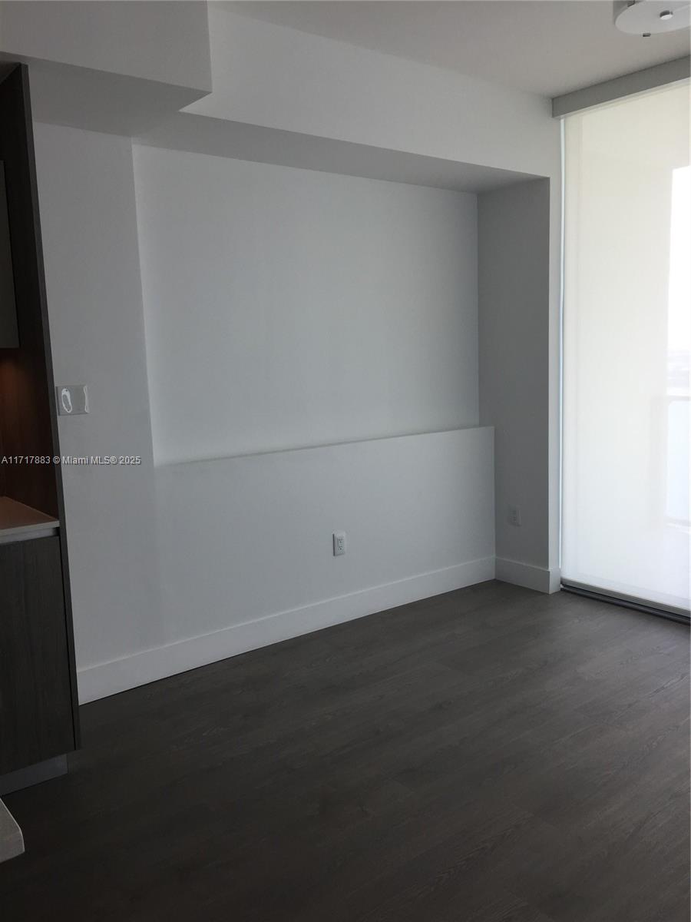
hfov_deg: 48.2
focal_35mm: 29
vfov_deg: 61.7
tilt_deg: -8.3
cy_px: 461
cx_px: 346
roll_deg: +1.8
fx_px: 772
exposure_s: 1/120
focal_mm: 4.15
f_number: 2.2
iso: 40
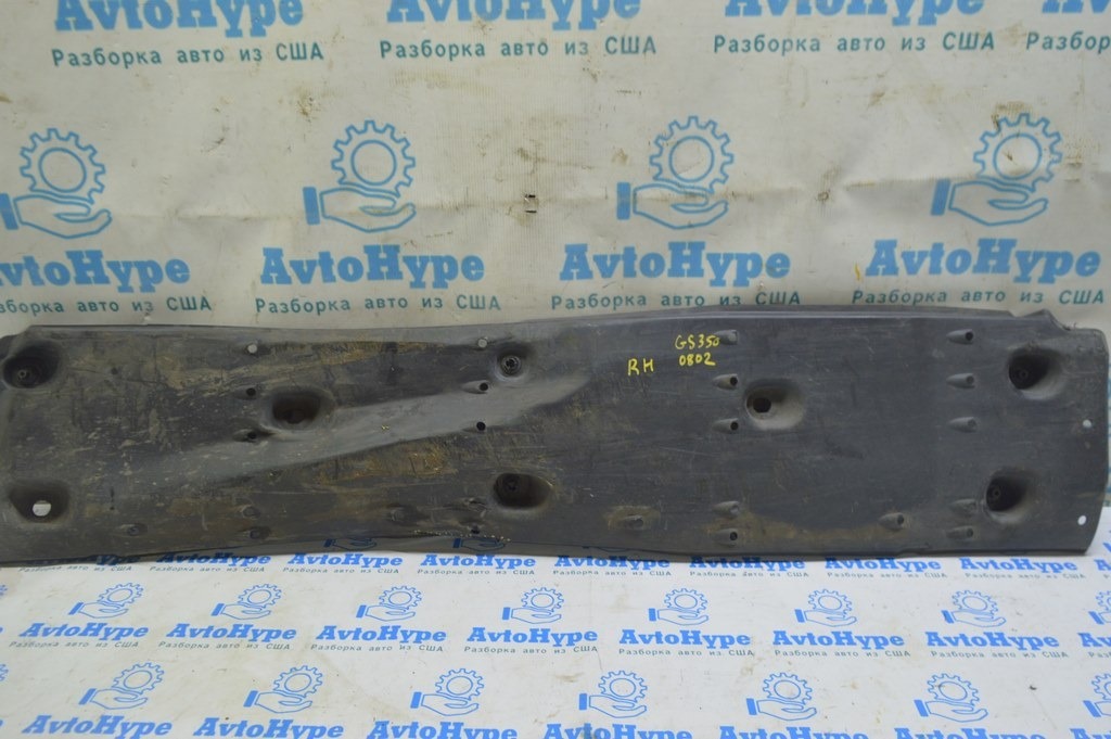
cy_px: 370
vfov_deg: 47.9
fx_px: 833
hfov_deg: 67.4
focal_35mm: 27
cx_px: 556
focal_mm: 18
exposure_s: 1/20
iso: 400
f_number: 5.6
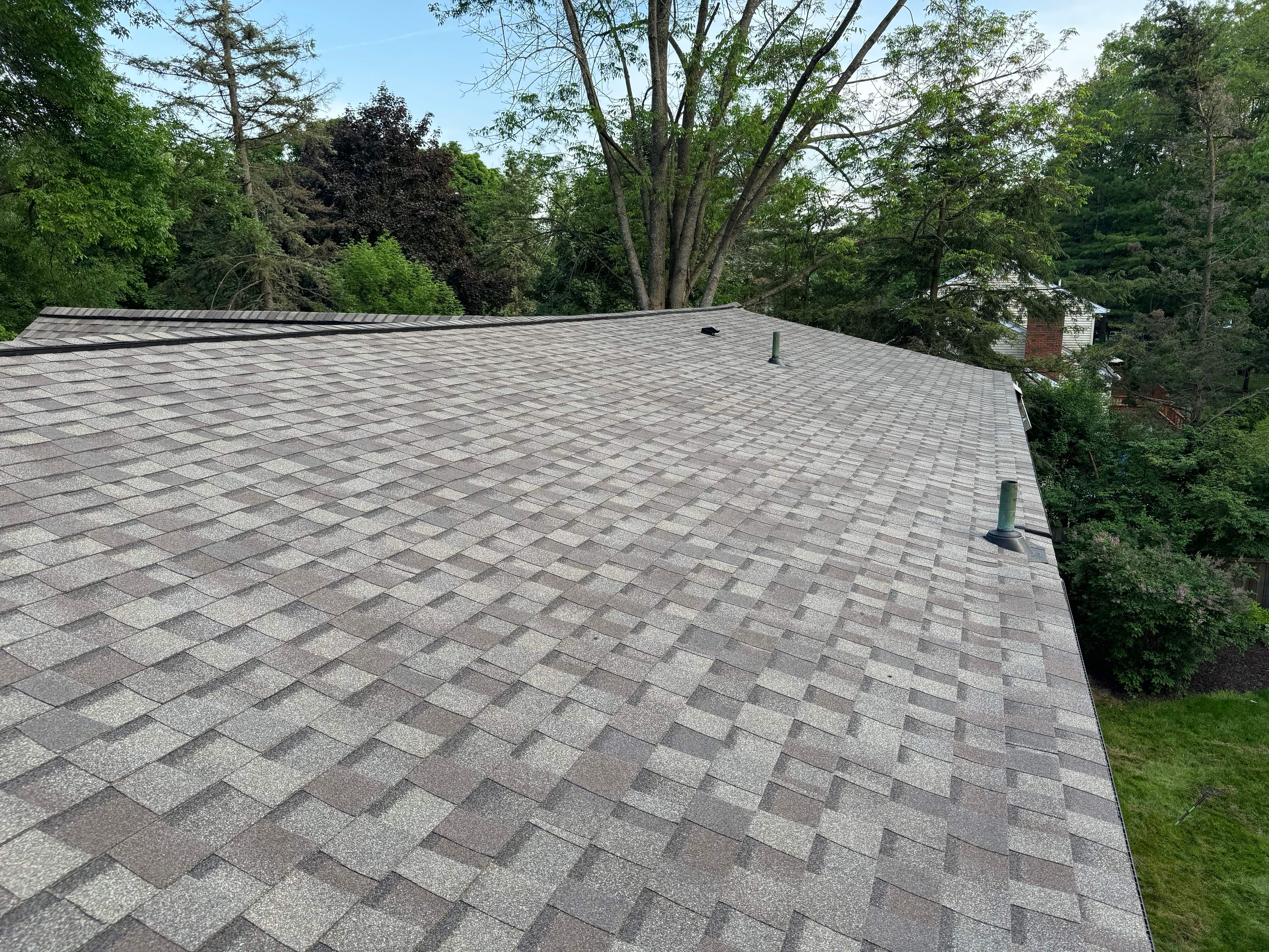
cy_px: 476
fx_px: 880
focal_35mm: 24
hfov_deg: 71.6
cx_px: 634
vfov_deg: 56.8
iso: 80
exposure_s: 1/467
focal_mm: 6.76
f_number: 1.78
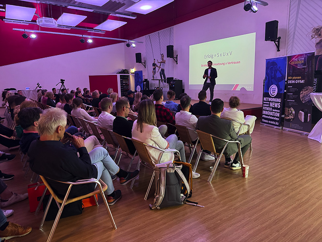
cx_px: 161
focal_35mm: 24
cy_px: 121
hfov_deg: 71.6
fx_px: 223
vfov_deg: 56.8
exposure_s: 1/60
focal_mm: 6.76
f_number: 1.78
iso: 640
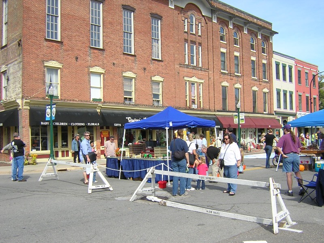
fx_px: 337
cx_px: 162
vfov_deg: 39.7
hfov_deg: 51.4
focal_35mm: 36
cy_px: 122
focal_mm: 4.7
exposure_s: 1/182
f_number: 5.2
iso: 100
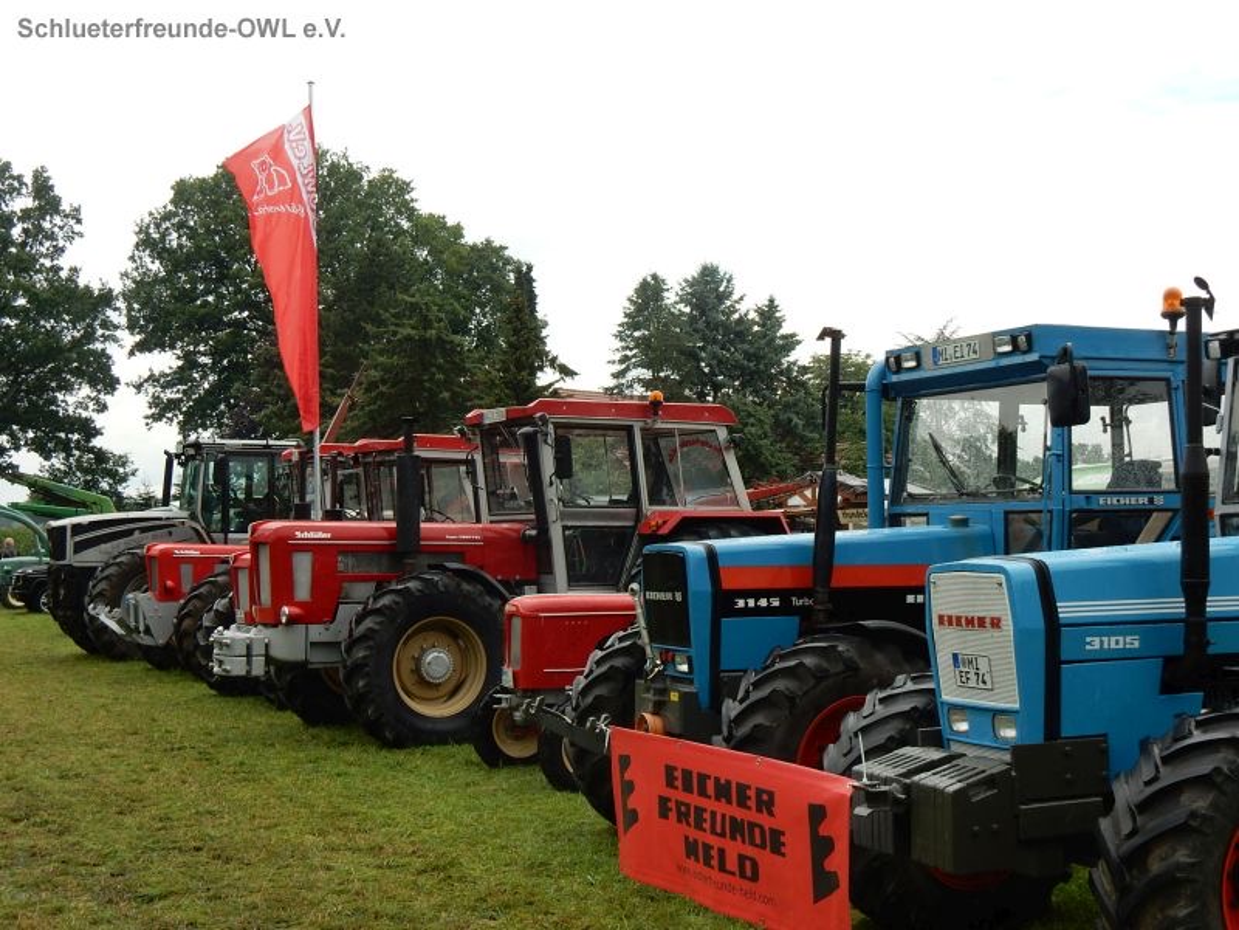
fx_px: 1825
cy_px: 465
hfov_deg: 37.5
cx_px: 620
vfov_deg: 28.6
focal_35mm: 51
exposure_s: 1/400
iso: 125
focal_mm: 9
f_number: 4.5
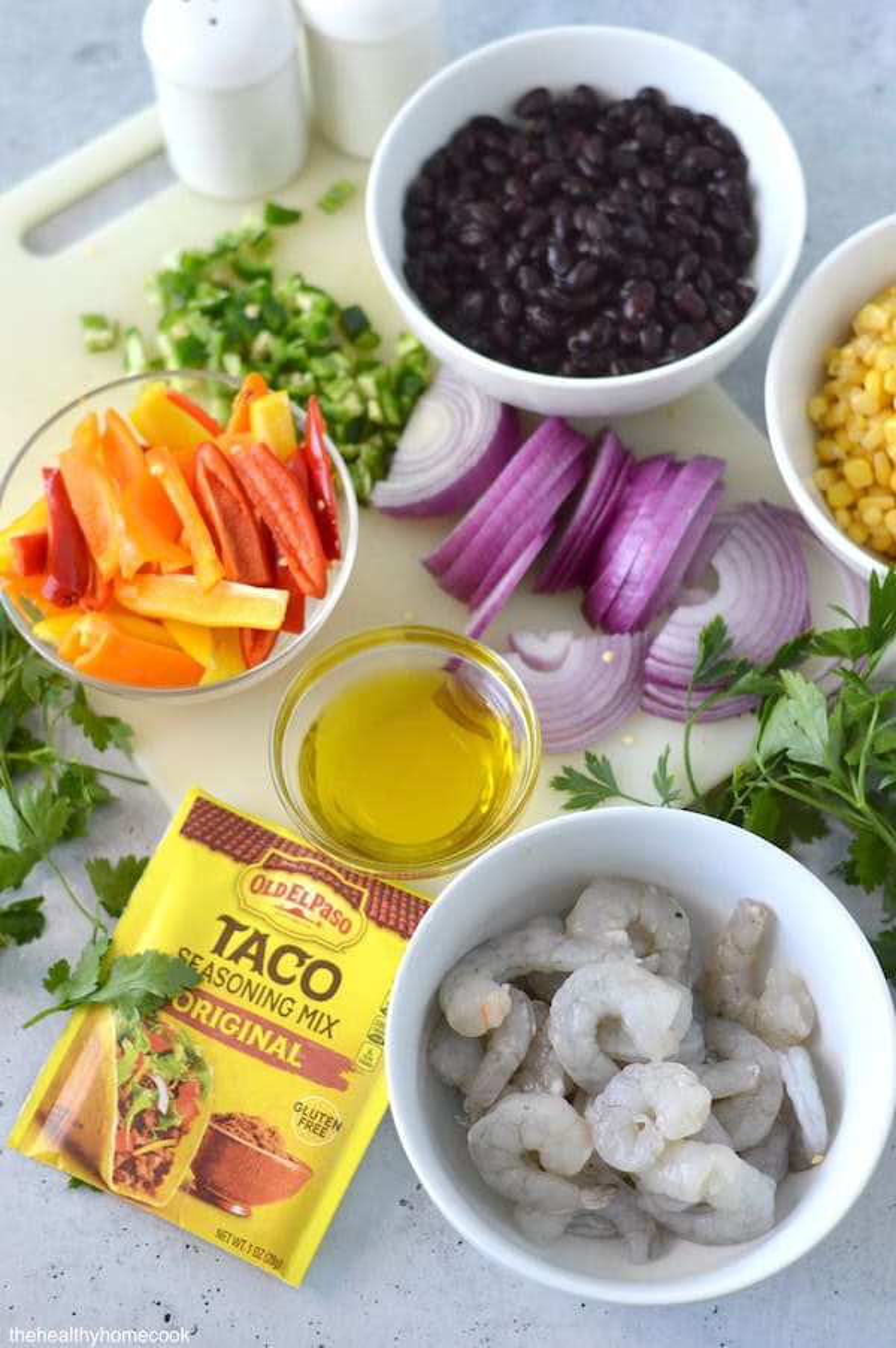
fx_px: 2804
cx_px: 448
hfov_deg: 18.2
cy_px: 674
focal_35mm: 75
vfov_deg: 27.0
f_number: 2.5
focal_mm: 50
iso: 1600
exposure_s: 1/500
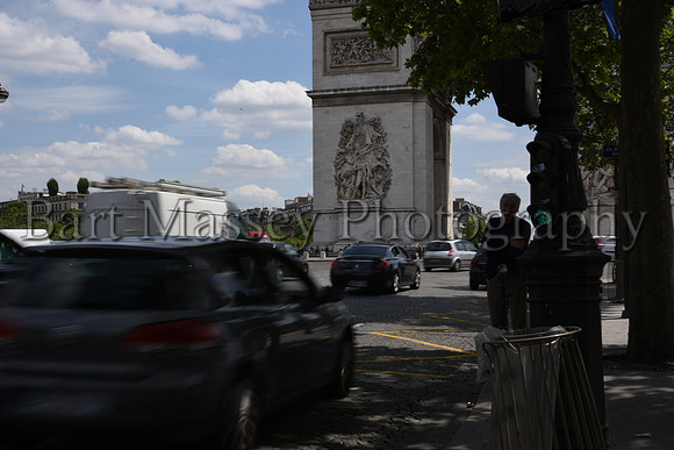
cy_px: 225
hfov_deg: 41.1
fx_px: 899
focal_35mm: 48
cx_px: 337
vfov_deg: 28.1
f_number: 32
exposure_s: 1/20
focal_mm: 48
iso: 64
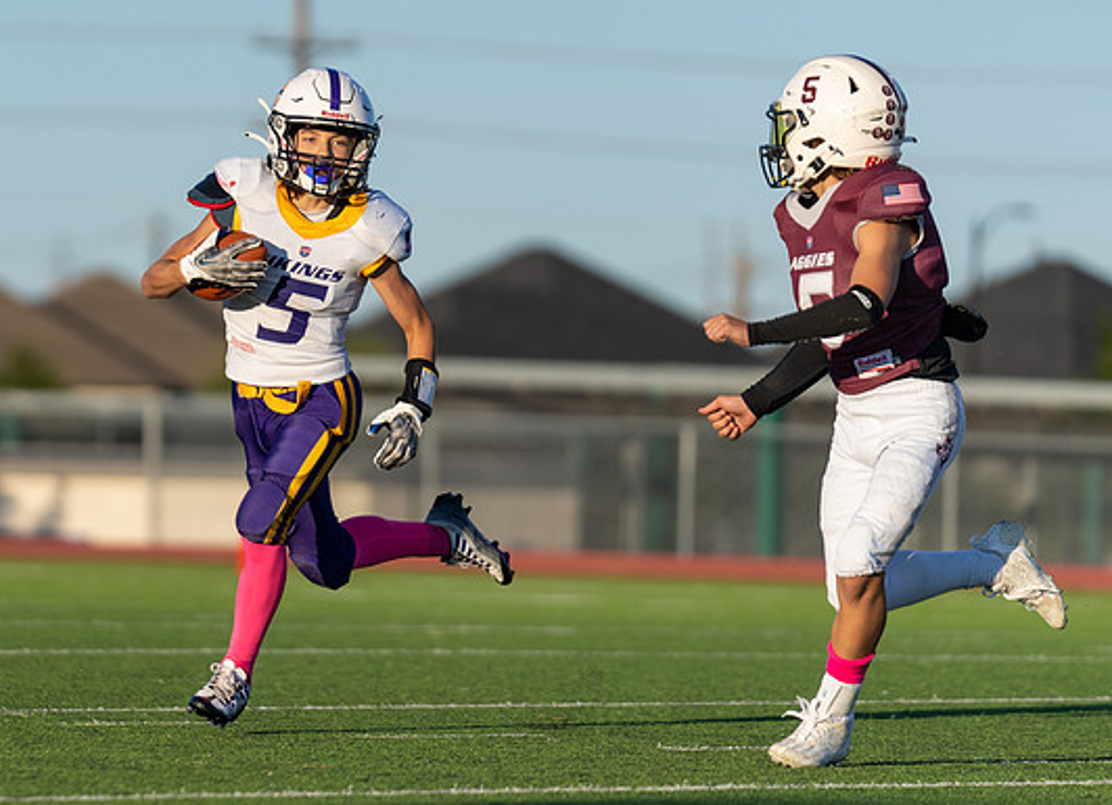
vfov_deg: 3.9
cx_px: 256
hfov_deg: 5.4
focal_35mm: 372
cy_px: 370
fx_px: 11801
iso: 100
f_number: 2.8
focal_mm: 200
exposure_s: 1/1600
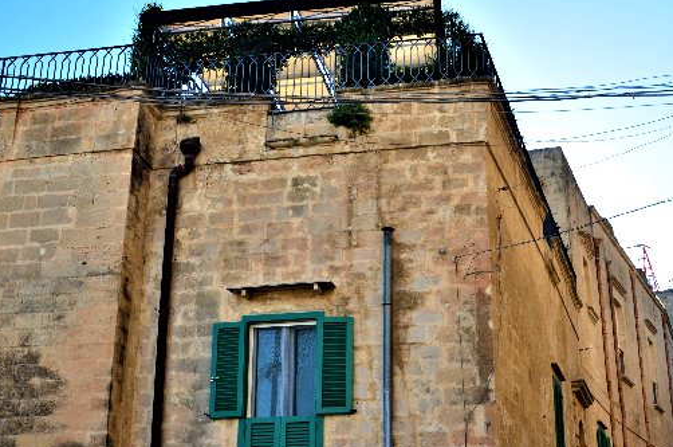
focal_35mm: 43
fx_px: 803
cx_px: 442
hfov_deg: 44.9
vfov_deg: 30.7
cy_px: 315
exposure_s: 1/60
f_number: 10
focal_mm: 18
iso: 320
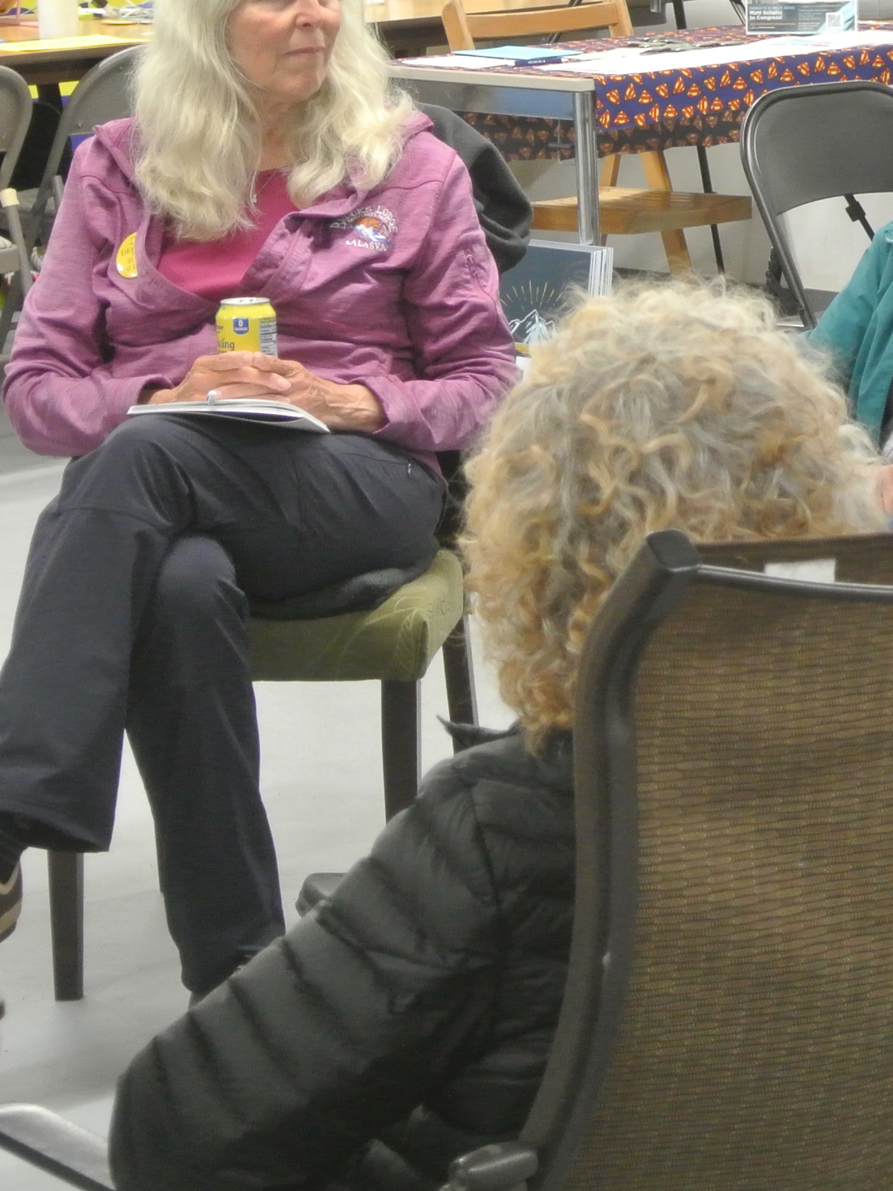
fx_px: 4576
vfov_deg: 14.8
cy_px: 351
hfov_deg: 10.8
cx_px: 1249
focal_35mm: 133
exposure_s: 1/25
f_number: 5.3
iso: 800
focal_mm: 24.4
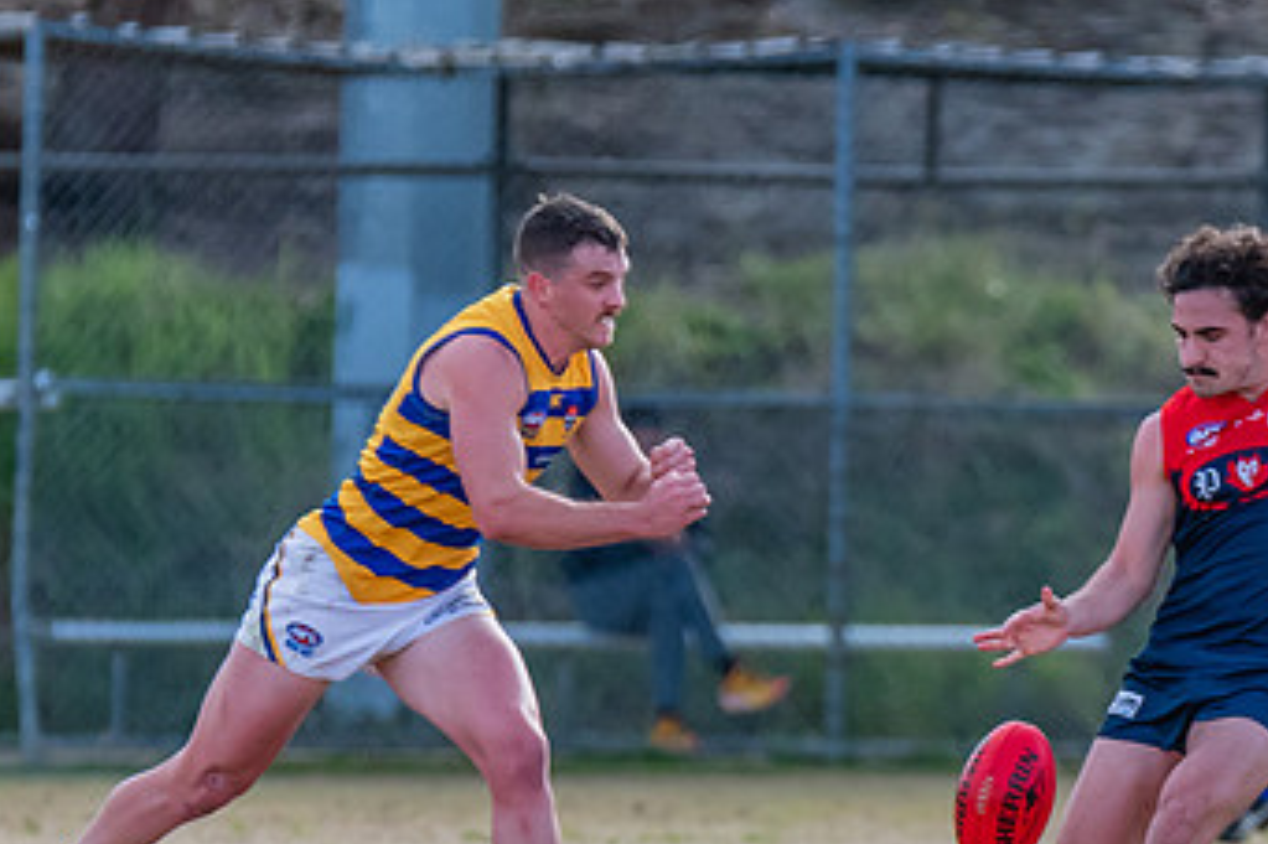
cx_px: 851
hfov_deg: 1.7
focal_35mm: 1243
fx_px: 43758
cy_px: 550
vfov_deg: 1.1
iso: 1100
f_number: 6
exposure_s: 1/1600
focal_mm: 400
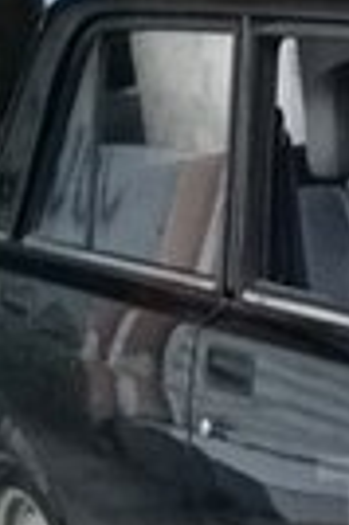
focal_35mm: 159
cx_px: 718
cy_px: 515
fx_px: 2318
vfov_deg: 12.8
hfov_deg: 8.2
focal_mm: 3.3
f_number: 2.2
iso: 200
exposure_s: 1/30
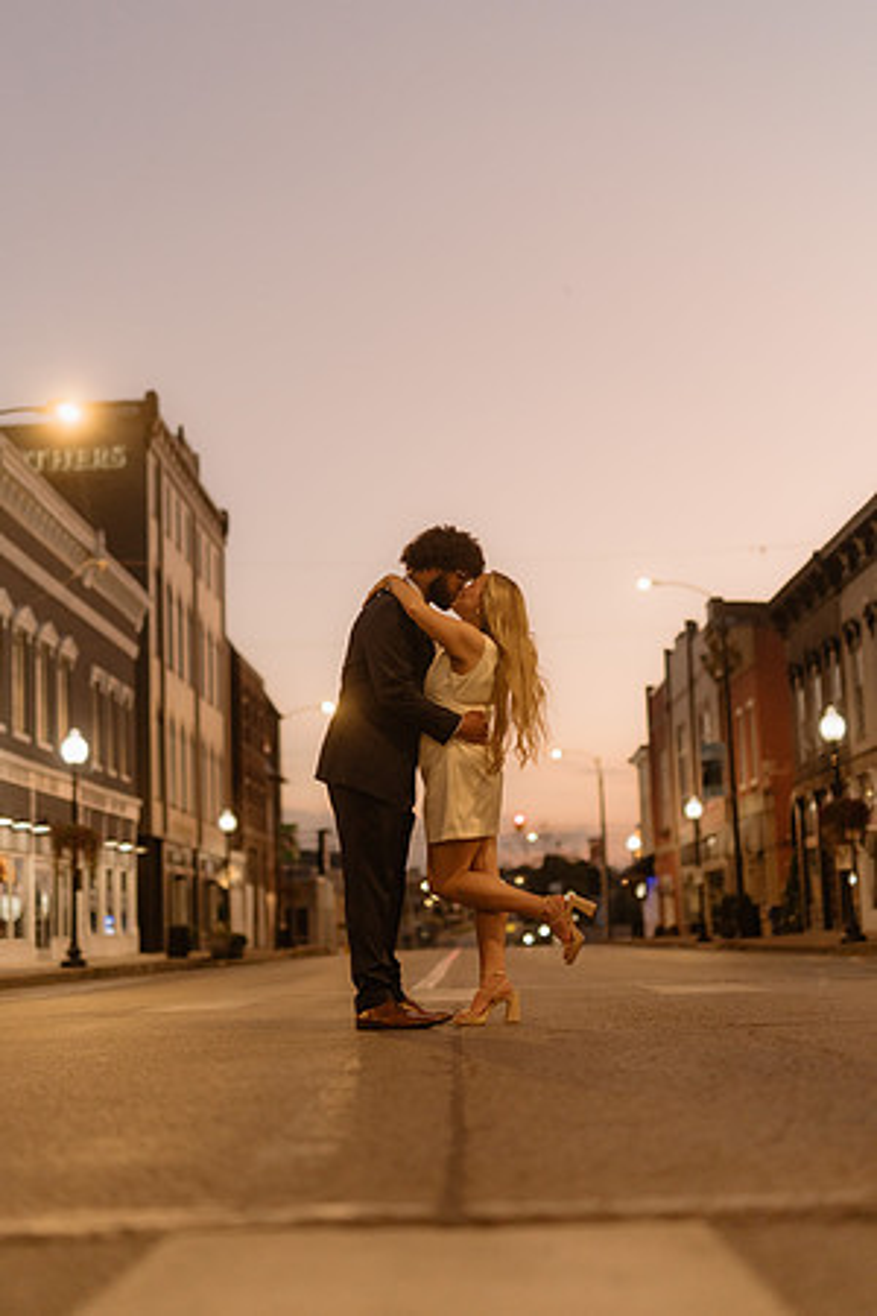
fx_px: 1827
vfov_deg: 39.6
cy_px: 658
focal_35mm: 50
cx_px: 438
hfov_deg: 27.0
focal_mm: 50
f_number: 1.4
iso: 1000
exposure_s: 1/800
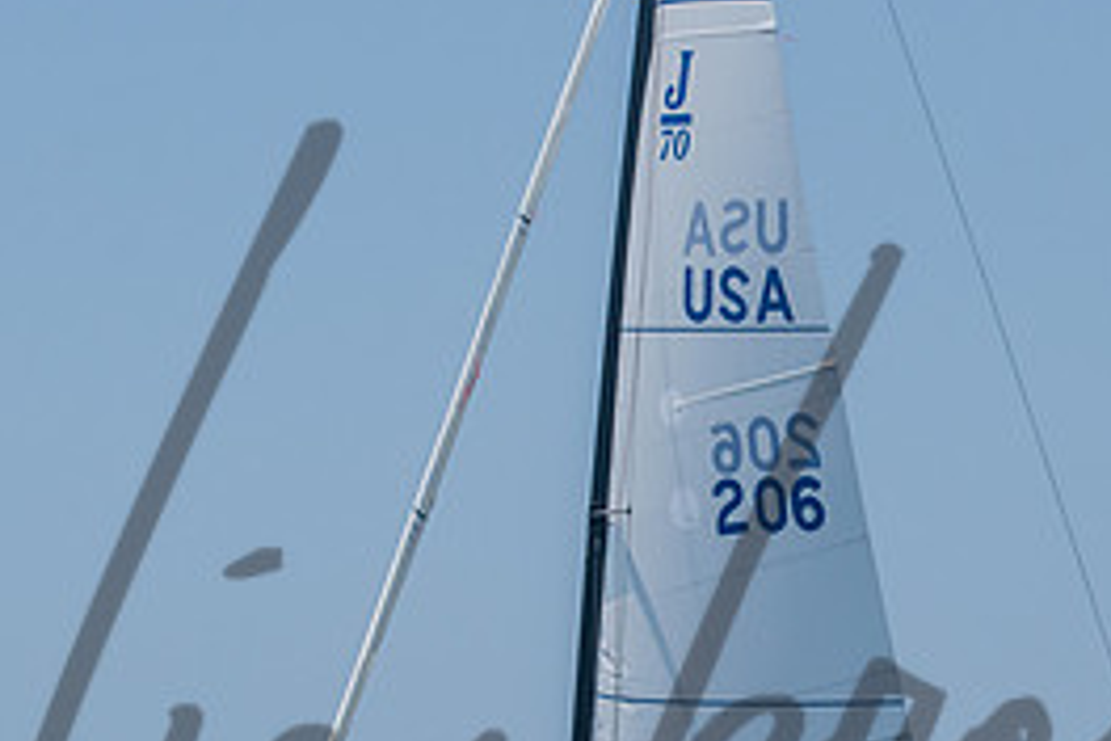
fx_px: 7468
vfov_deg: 5.7
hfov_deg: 8.5
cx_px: 978
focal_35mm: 242
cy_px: 723
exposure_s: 1/2000
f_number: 8
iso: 400
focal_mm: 70
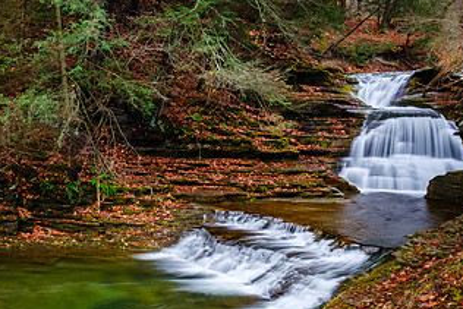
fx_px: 579
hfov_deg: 40.9
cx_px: 66
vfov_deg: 29.7
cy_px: 208
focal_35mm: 45
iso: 160
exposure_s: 1.9
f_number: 8
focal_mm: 15.1
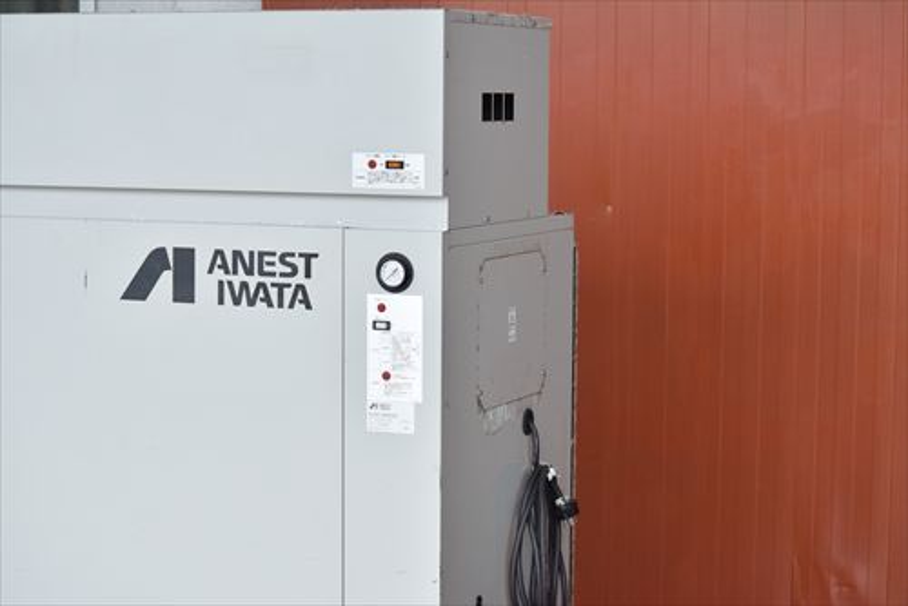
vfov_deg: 16.6
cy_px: 303
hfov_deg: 24.6
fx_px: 2082
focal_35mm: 82
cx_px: 454
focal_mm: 55
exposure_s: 1/640
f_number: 6.3
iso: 1250
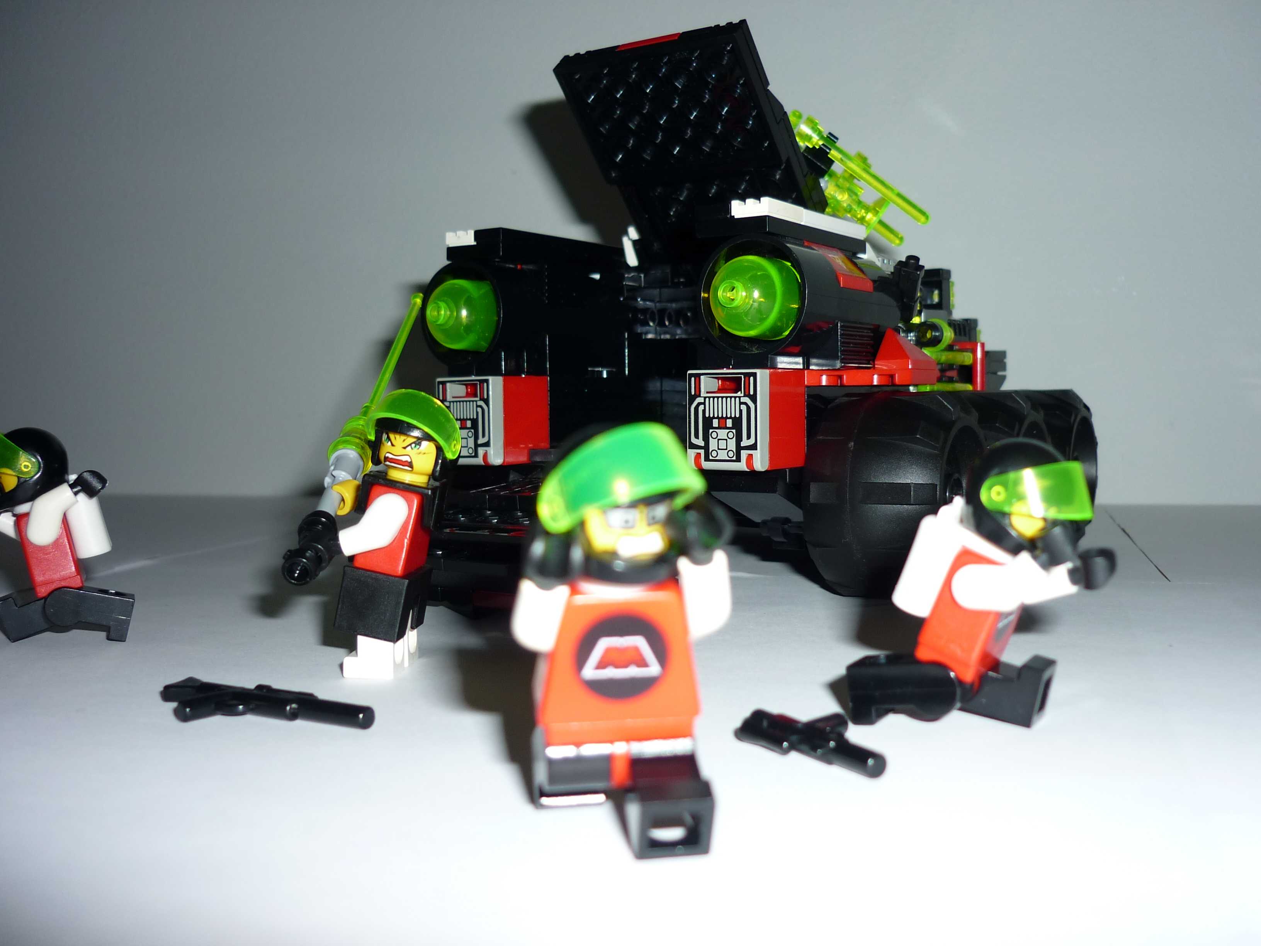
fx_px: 1202
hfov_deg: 55.4
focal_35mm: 33
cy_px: 473
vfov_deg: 42.9
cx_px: 630
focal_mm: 5.5
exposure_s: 1/60
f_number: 2.8
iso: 100
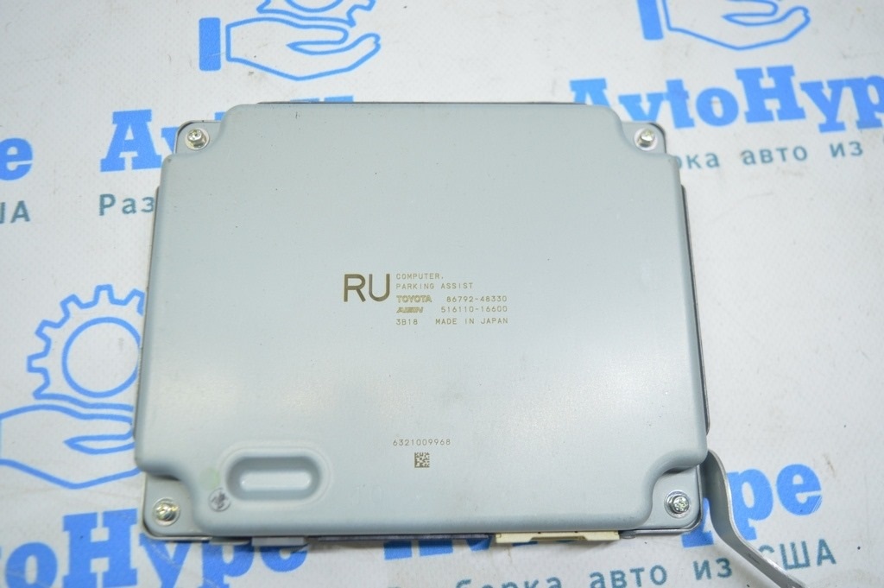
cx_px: 442
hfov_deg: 57.3
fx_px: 810
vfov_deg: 39.9
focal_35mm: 33
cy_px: 294
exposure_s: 1/40
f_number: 3.8
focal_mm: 22
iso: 400
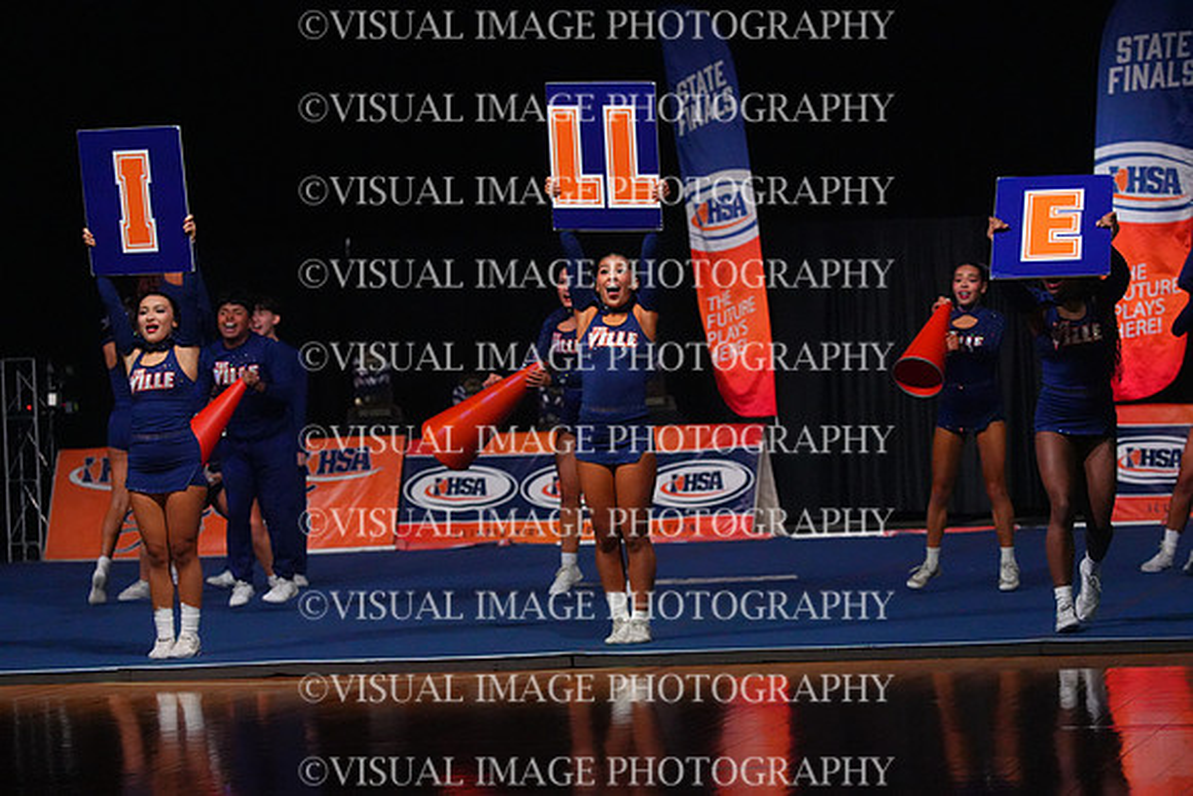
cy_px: 398
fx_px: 3977
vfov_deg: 11.4
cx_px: 596
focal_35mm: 120
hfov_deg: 17.1
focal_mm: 120
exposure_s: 1/1250
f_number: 5.6
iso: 16000
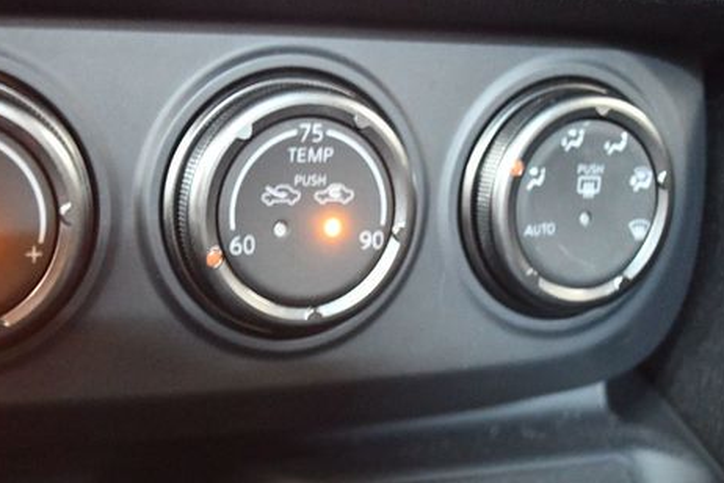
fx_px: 1086
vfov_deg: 25.0
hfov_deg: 36.6
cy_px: 303
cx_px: 257
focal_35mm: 54
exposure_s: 1/8
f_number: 4.2
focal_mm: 26
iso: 12800
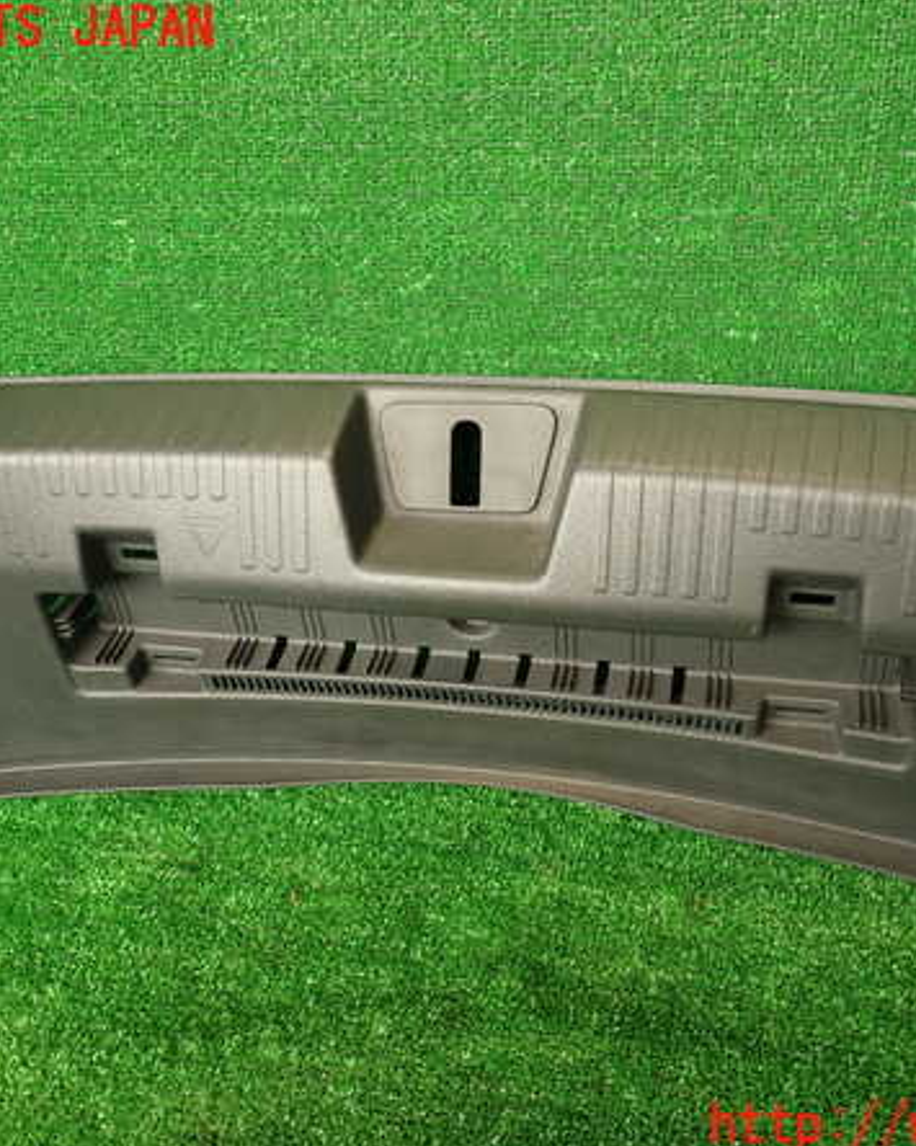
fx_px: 1119
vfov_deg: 54.2
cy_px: 578
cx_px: 519
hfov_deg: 44.4
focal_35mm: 33
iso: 160
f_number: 2
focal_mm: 4.5
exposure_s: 1/60
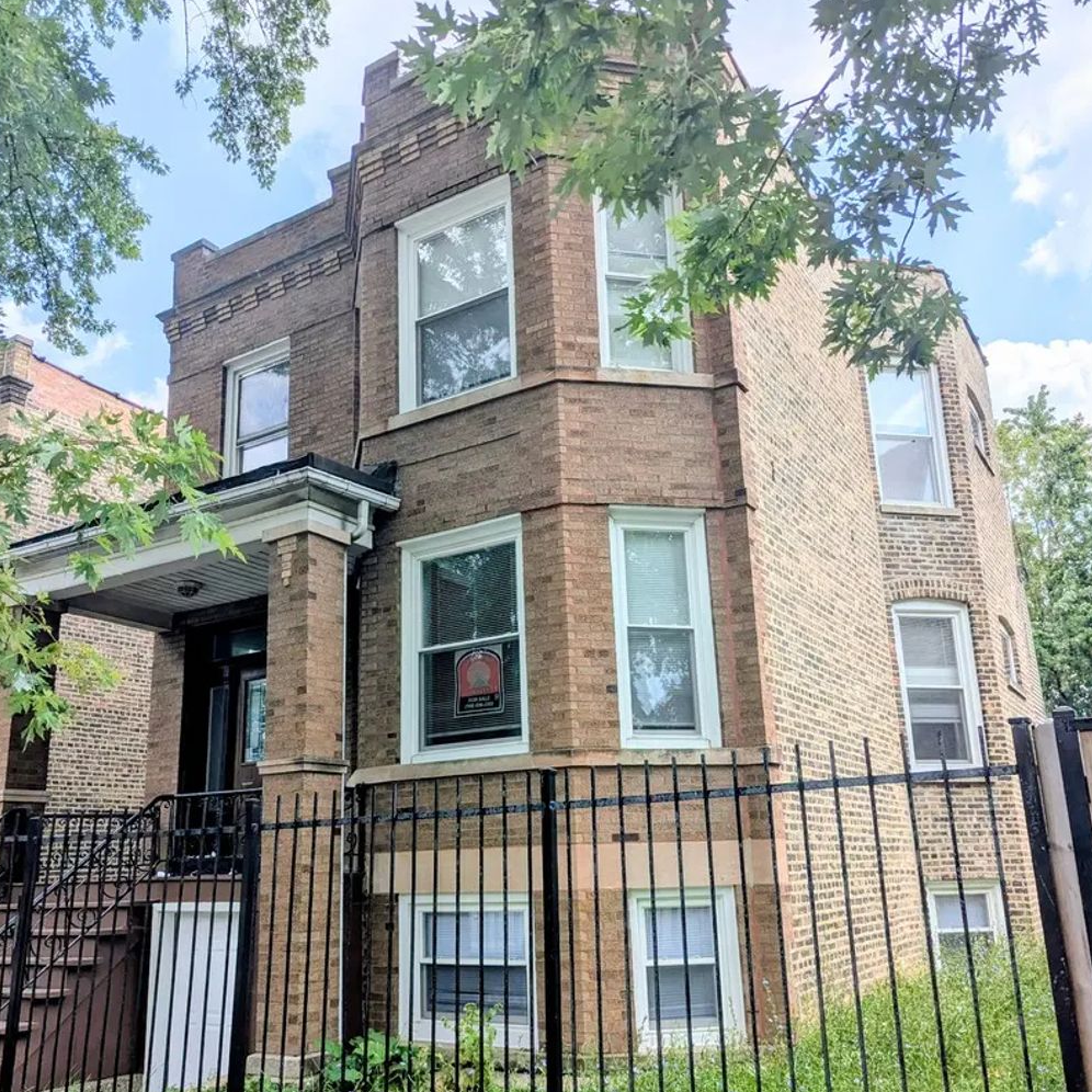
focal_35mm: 29
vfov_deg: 55.4
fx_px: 1035
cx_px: 536
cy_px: 635
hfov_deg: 55.6
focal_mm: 6.81
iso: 45
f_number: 1.85
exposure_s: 1/2513
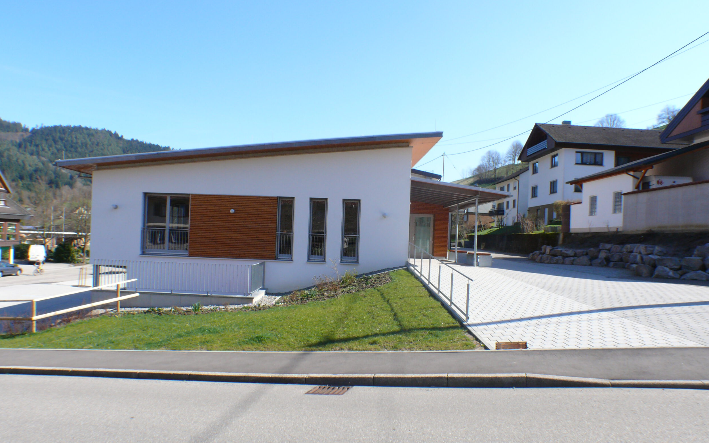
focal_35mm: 38
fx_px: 734
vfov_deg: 33.6
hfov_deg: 51.5
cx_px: 348
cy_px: 240
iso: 100
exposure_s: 1/250
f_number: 5.6
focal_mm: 7.4
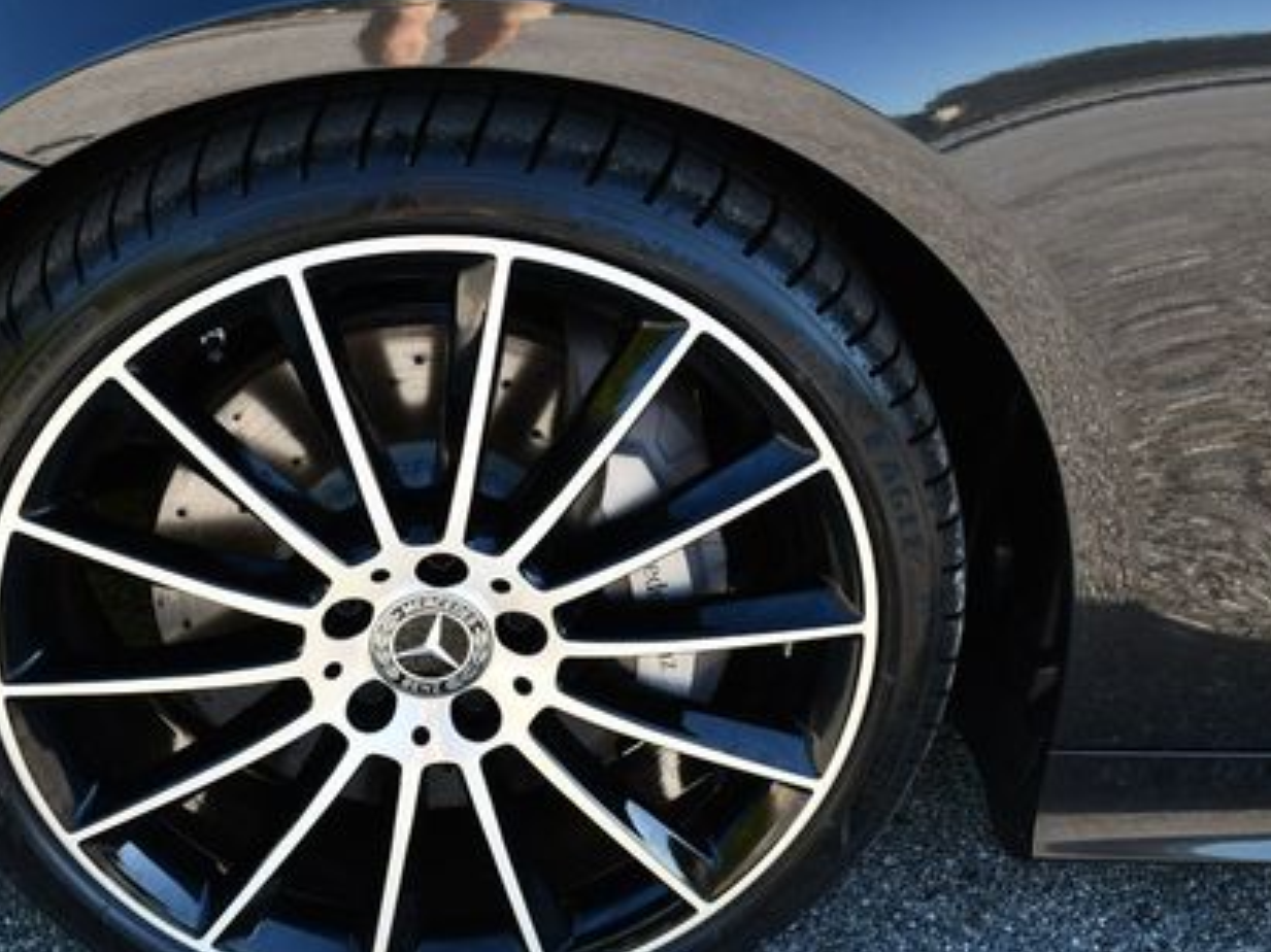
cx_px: 421
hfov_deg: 31.9
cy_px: 581
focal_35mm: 60
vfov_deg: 24.4
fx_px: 2202
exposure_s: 1/250
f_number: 5.6
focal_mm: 20
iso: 400
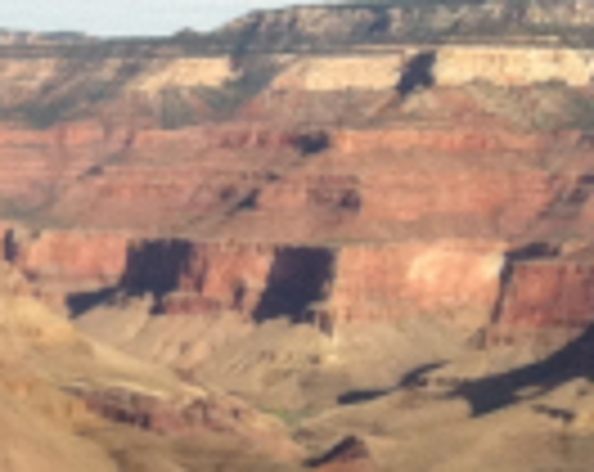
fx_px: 3631
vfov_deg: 7.4
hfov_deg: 8.1
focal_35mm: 207
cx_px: -1166
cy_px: 582
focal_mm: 3.85
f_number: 2.8
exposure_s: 1/1579
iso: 80
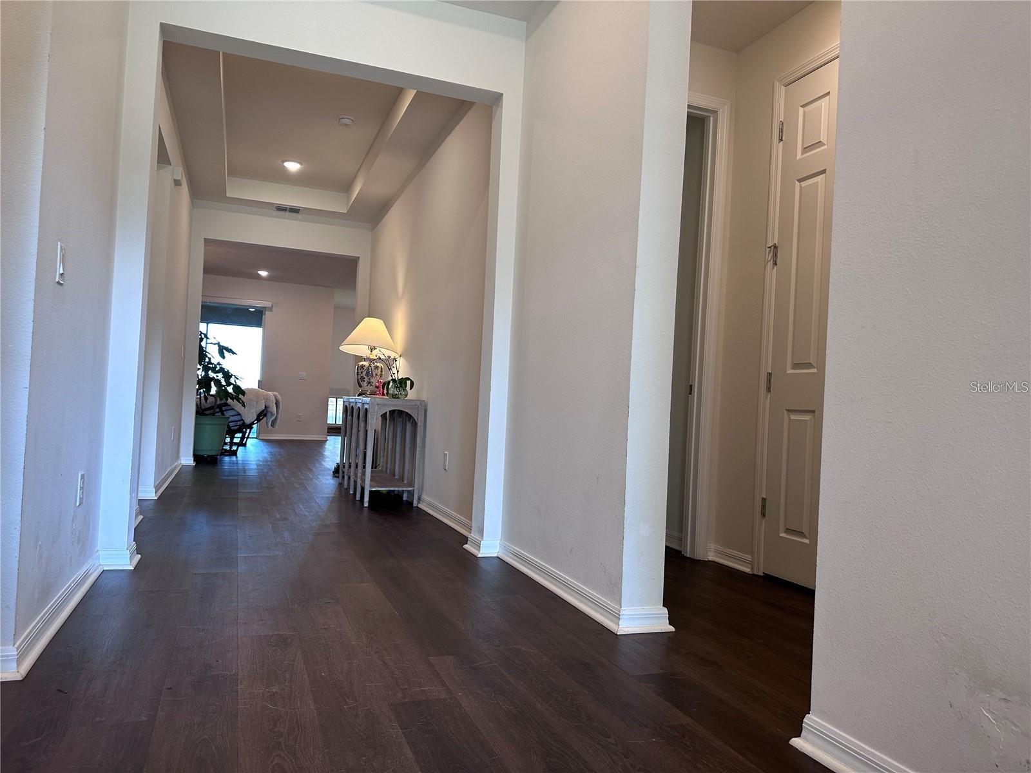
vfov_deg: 56.8
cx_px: 516
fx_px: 715
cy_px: 386
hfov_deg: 71.6
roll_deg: -3.3
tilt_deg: +0.5
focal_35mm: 24
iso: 125
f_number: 1.78
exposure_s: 1/120
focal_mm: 6.86
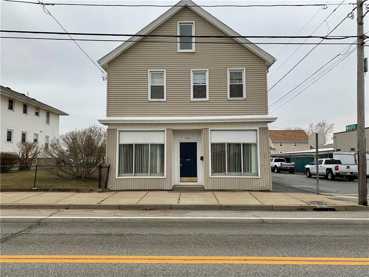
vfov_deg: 53.1
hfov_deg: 67.3
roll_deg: +0.3
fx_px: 277
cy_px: 138
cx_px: 184
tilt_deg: +7.8
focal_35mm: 26
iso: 25
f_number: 1.8
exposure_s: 1/254
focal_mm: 4.25
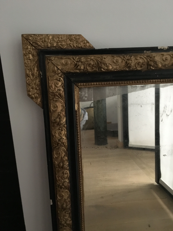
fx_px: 193
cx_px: 86
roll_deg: +1.8
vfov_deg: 61.7
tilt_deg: -15.7
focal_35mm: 29
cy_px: 116
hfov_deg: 48.2
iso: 320
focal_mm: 4.15
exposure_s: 1/17
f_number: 2.2
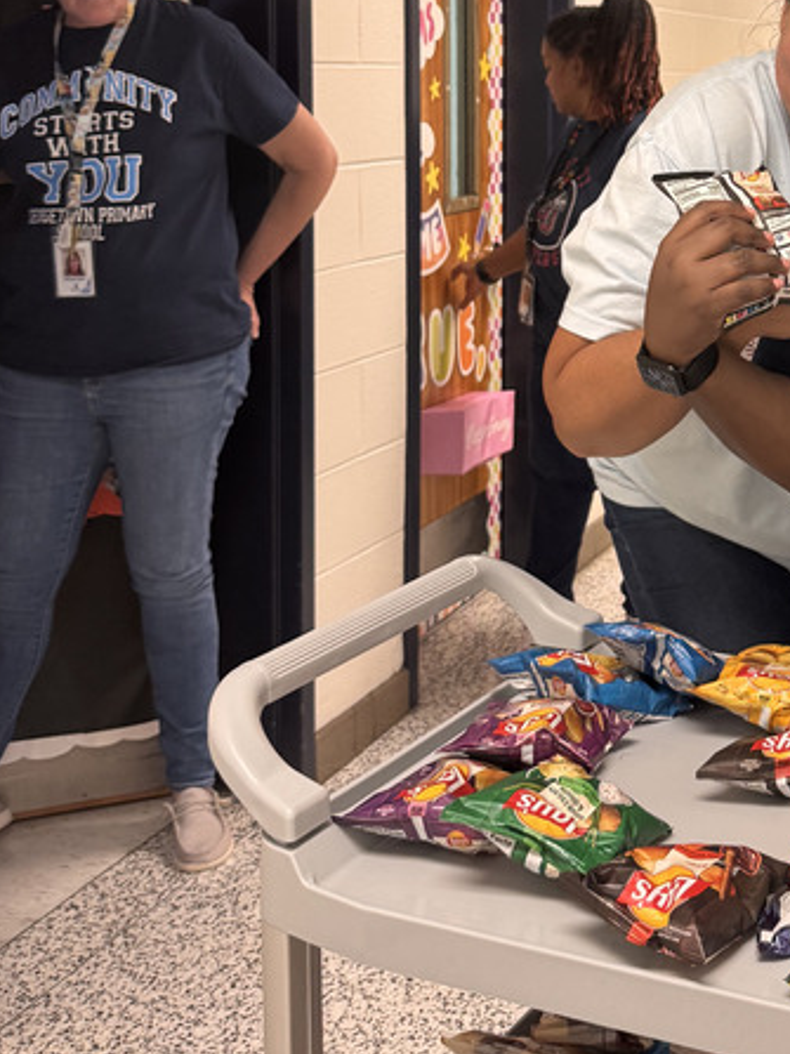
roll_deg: -0.9
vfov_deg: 34.0
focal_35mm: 55
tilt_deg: -5.6
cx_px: 804
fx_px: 1674
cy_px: 231
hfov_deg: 25.2
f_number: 1.78
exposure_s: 1/60
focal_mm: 6.76
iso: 200
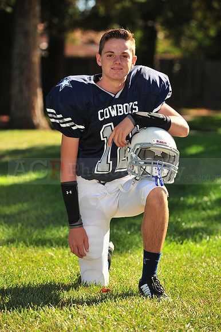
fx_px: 1429
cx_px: 110
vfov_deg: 13.3
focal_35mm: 155
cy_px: 166
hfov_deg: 8.8
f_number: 4.5
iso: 200
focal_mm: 155
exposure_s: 1/640
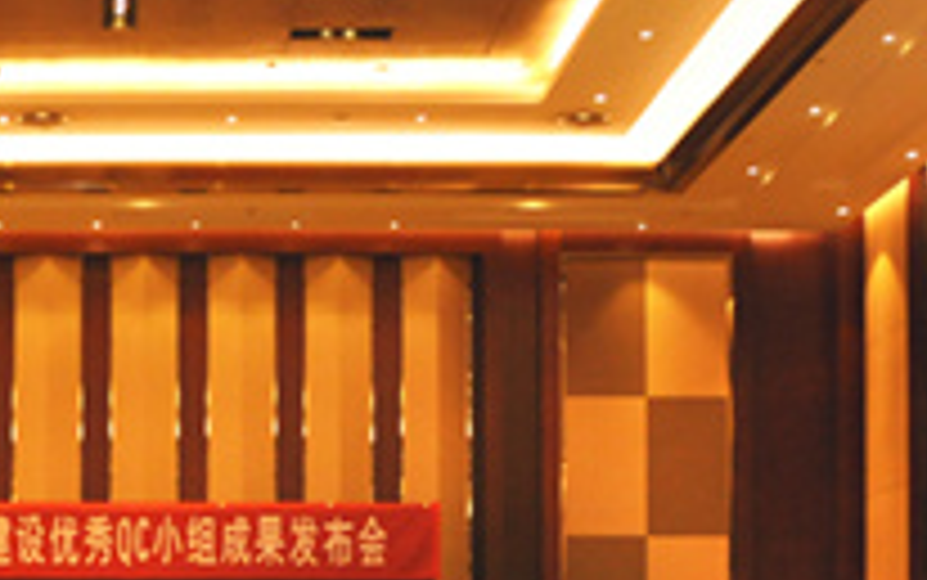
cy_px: 782
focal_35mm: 89
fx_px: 2250
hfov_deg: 22.4
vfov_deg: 14.0
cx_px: 9
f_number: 3.5
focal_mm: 20
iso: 800
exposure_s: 1/60
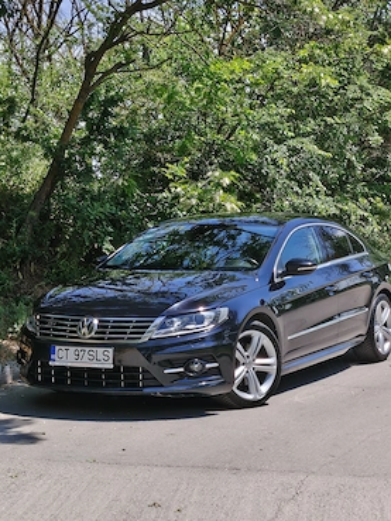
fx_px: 1159
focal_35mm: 77
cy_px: 275
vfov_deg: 25.3
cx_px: 202
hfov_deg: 19.1
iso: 100
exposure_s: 1/466
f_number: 1.75
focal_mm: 5.25
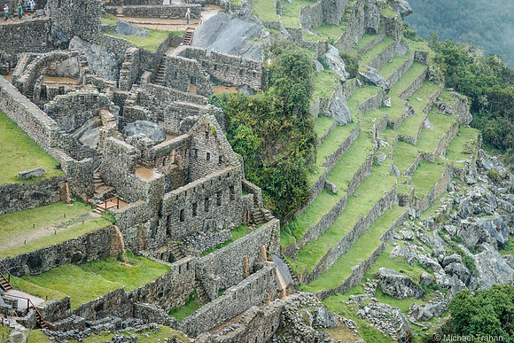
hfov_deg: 16.5
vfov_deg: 11.1
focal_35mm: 124
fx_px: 1771
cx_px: 257
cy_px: 172
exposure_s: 1/200
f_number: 13
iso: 2000
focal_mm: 124
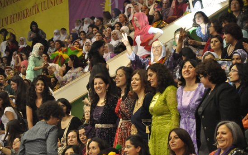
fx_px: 932
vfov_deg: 9.5
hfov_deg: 15.2
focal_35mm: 138
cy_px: 82
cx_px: 124
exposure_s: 1/80
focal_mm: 90
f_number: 5.6
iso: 3200
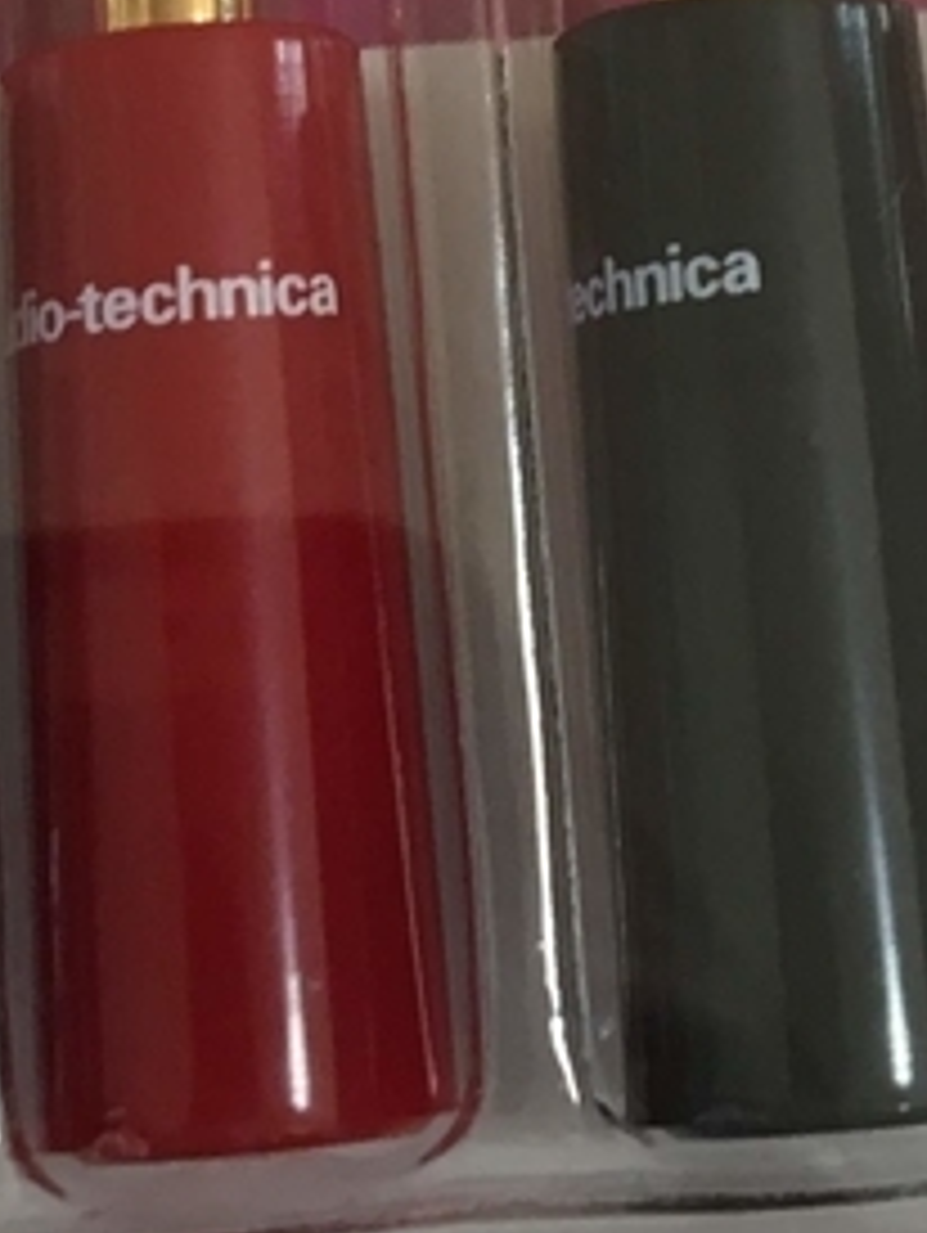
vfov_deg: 14.6
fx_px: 4528
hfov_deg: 11.7
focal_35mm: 127
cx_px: 594
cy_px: -508
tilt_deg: -74.7
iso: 64
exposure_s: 1/30
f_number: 2.2
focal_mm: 4.15
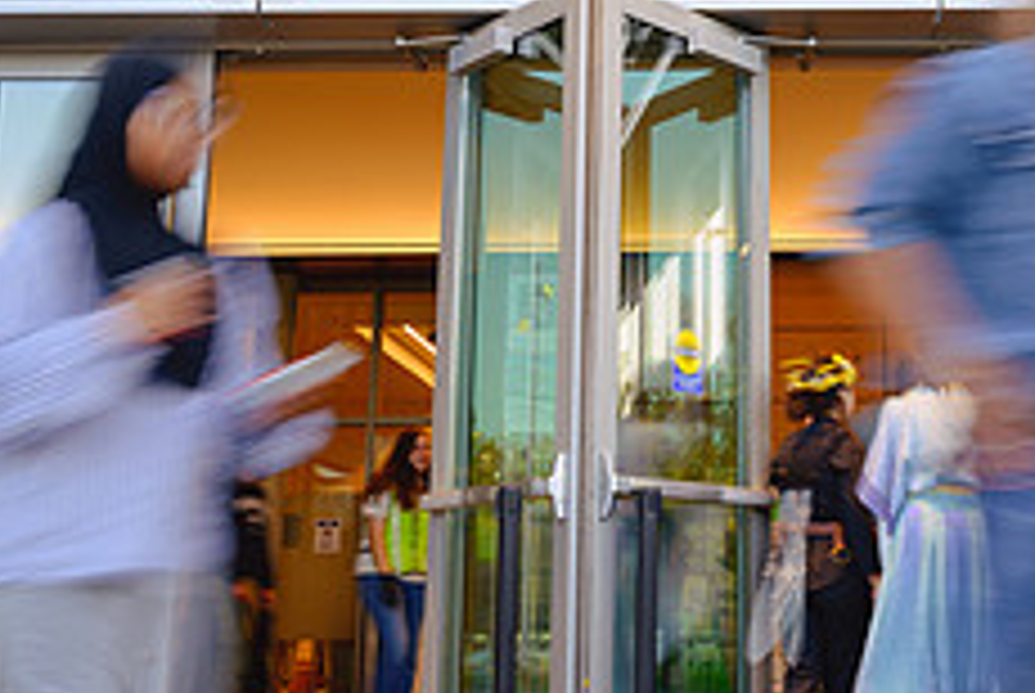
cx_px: 837
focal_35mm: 63
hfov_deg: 31.0
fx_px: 1814
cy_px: 178
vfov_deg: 21.5
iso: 32
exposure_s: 1/6
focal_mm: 25
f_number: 6.3
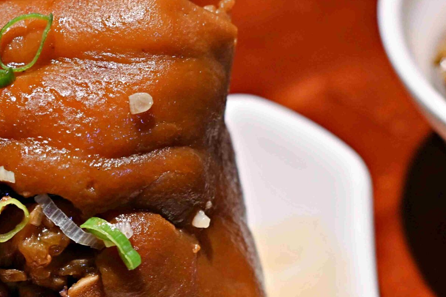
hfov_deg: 12.8
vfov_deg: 8.6
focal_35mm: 160
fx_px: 1982
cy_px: 245
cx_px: 57
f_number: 3.2
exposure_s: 1/200
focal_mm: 50
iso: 560
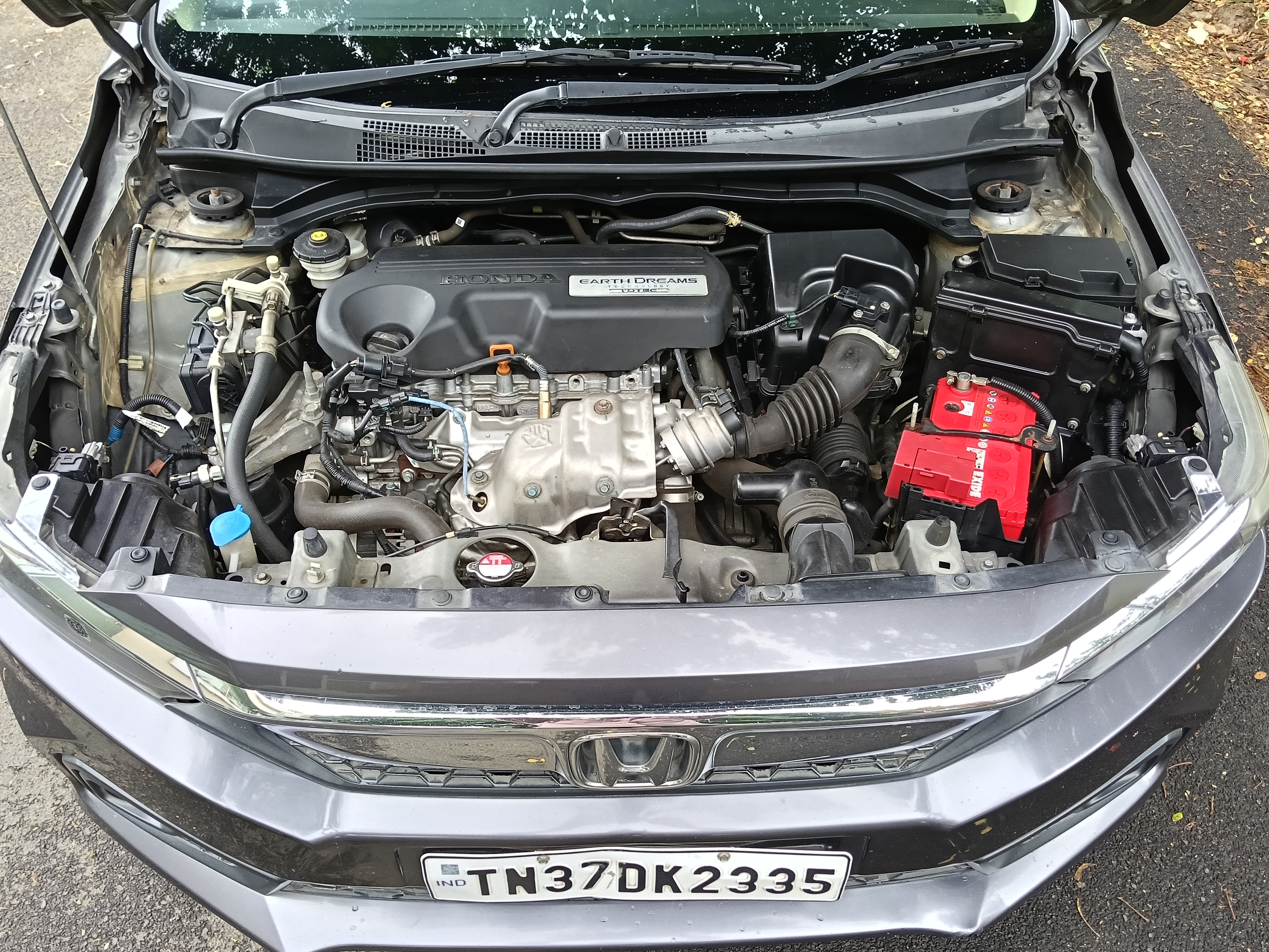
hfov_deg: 60.0
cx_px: 632
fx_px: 1100
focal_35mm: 30
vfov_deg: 46.7
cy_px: 522
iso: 125
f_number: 1.8
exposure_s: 1/100
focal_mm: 3.98
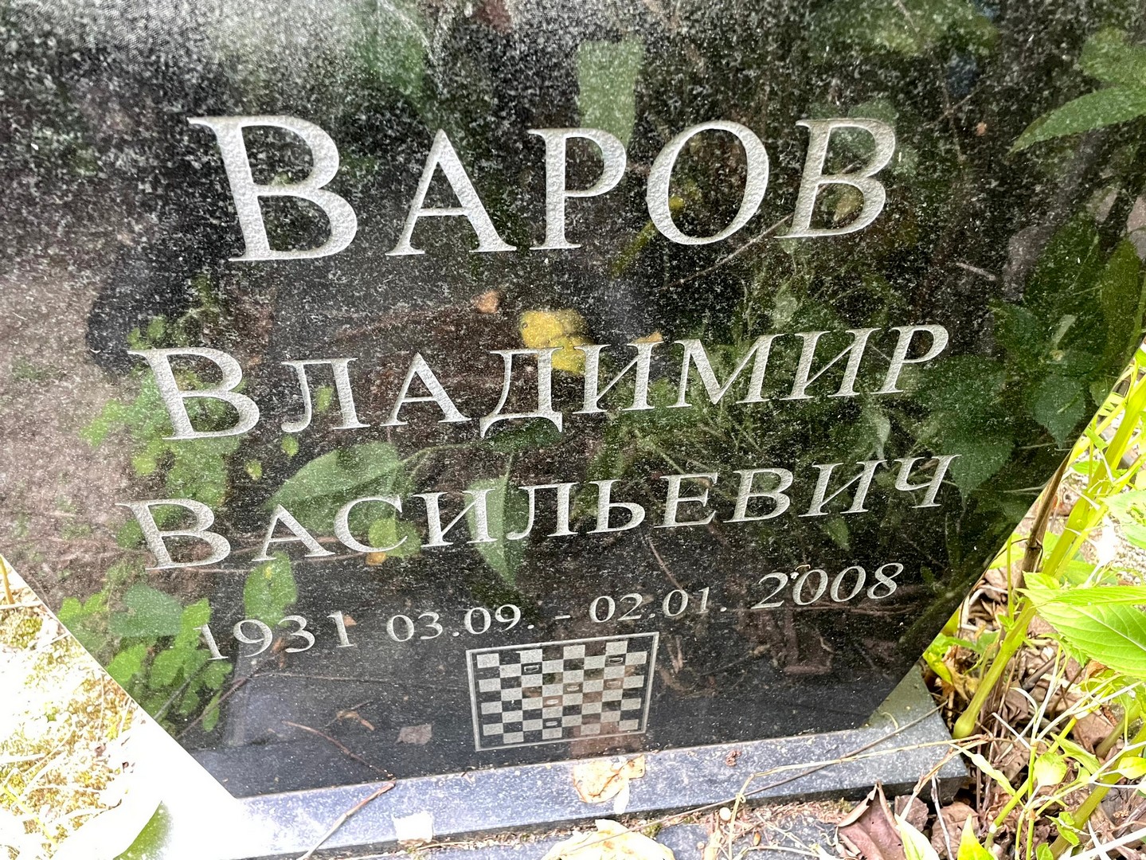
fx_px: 861
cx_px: 573
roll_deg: -1.4
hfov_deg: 67.3
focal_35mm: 26
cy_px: 430
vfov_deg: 53.1
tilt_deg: -42.3
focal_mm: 4.2
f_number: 1.6
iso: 250
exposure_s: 1/60
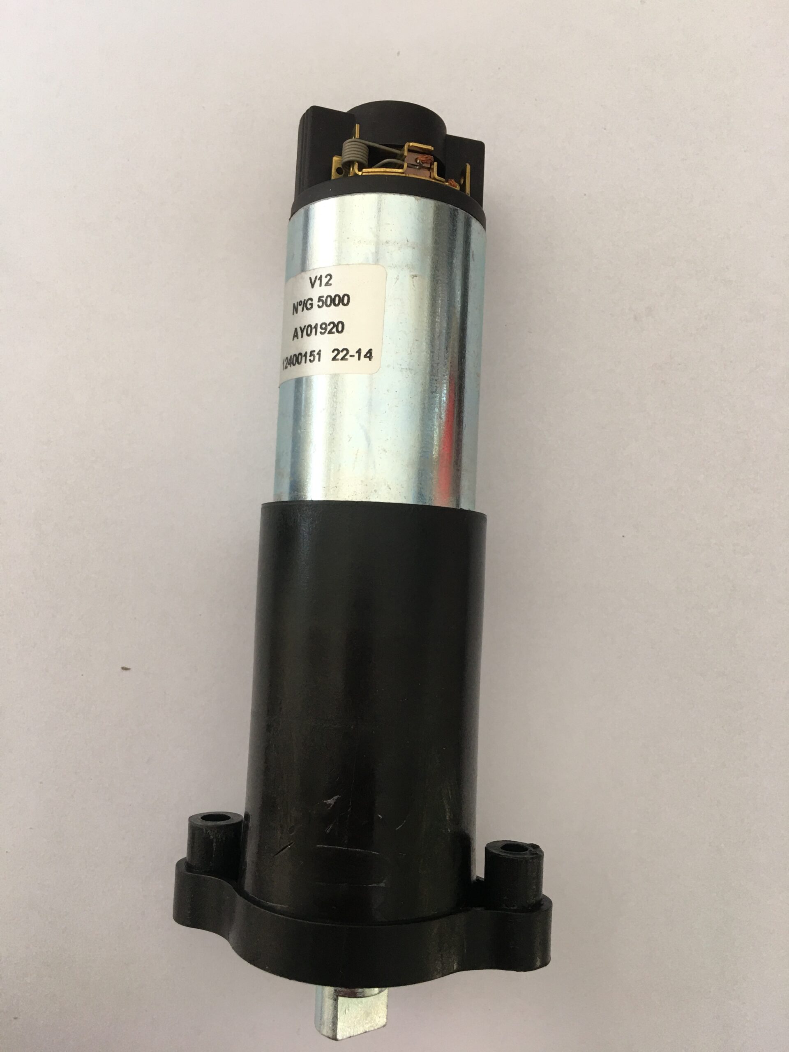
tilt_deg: -86.6
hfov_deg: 48.2
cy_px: 526
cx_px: 394
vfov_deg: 61.7
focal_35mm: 29
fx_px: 881
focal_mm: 4.15
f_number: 2.2
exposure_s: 1/33
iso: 32
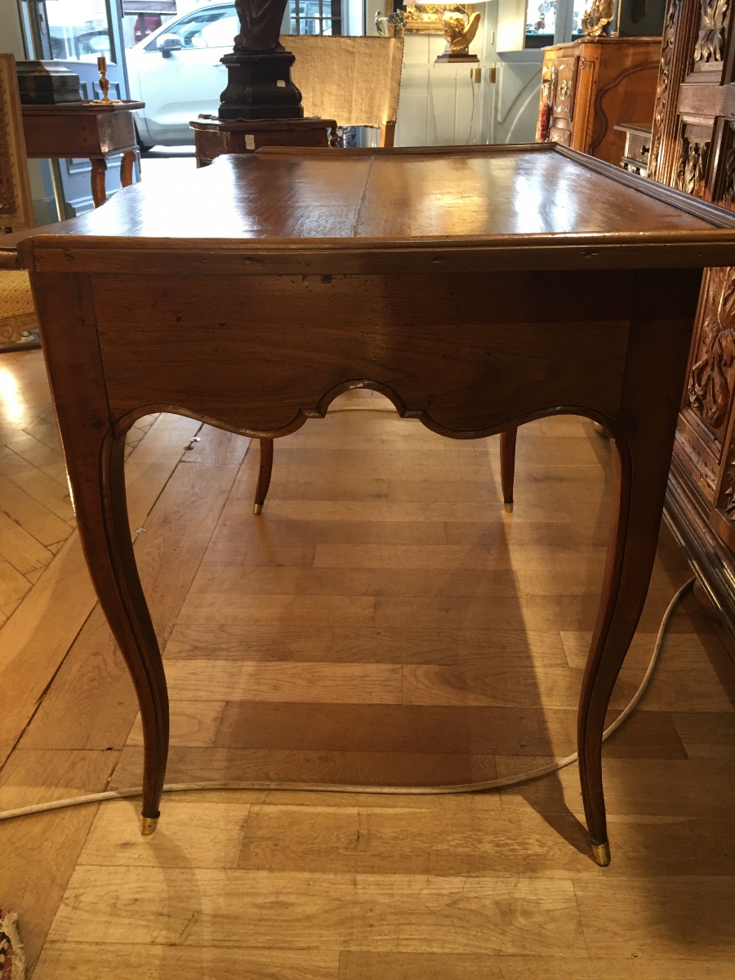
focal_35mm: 29
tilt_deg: -25.0
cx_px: 368
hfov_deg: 48.2
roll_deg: -0.8
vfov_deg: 61.7
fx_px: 821
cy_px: 490
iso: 64
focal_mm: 4.15
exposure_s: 1/17
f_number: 2.2
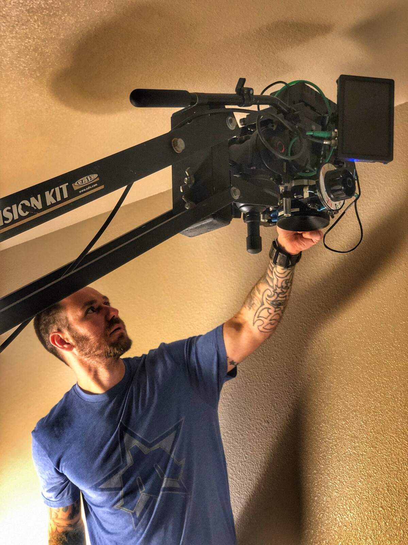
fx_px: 817
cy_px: 272
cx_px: 204
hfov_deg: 28.0
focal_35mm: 52
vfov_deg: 36.8
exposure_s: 1/8
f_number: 2.4
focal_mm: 6
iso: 160
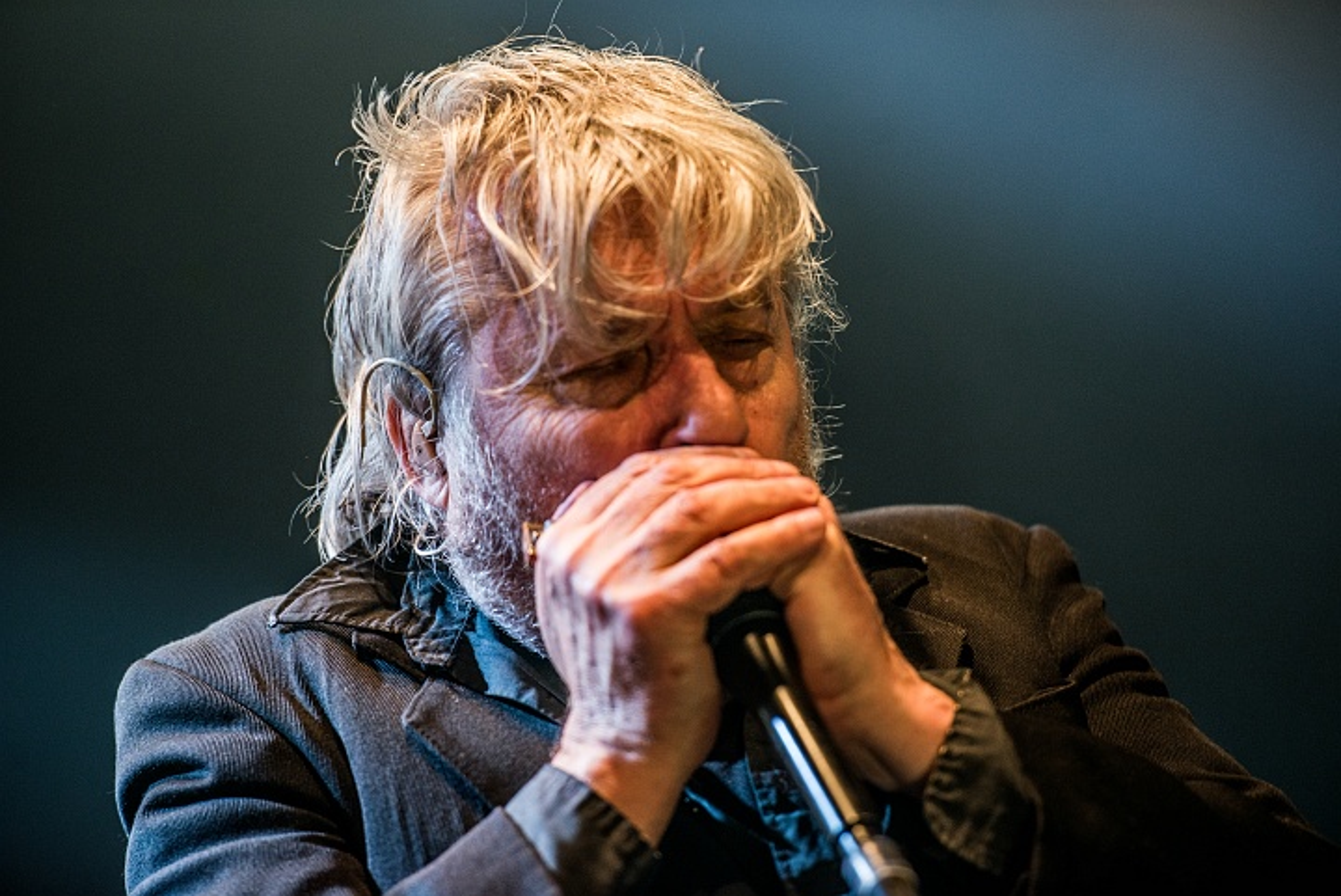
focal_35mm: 200
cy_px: 448
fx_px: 7454
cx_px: 670
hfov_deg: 10.3
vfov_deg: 6.9
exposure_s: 1/100
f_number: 2.8
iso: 800
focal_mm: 200
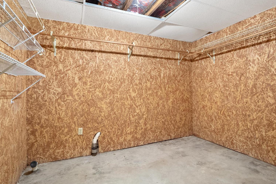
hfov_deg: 93.3
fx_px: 130
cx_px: 139
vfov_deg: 70.4
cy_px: 95
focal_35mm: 17
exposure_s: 1
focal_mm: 8
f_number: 6.3
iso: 400
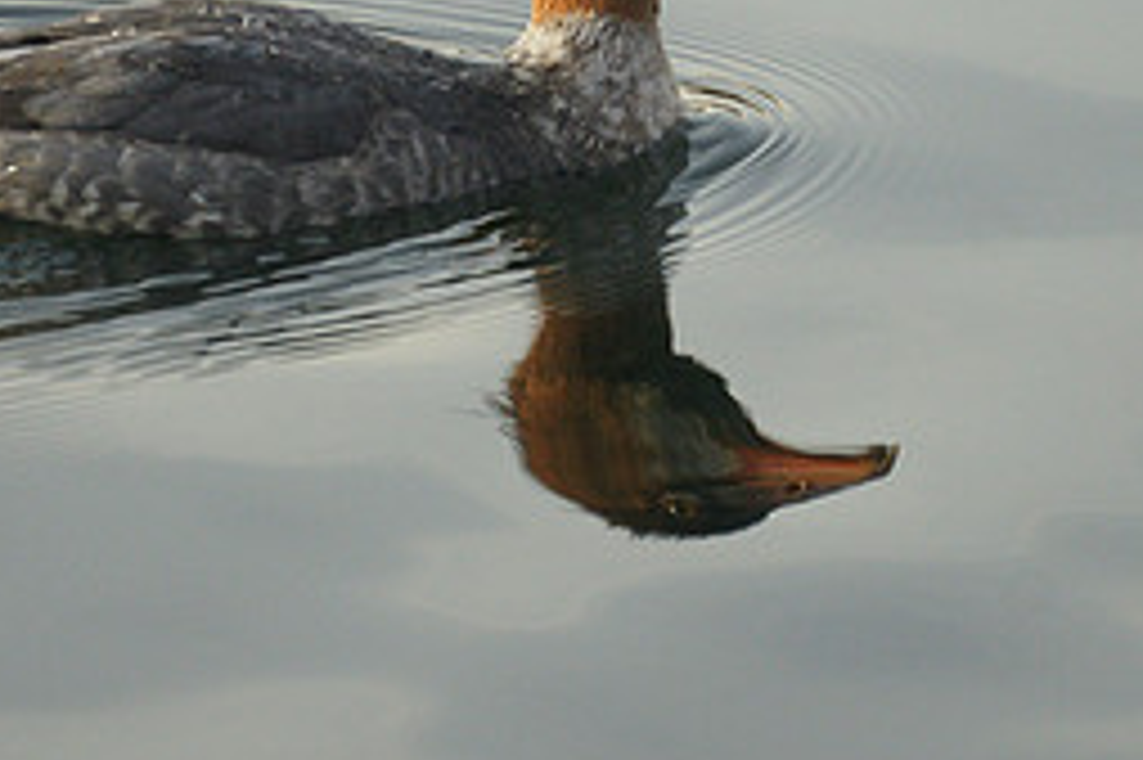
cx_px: 612
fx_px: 54351
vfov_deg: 0.8
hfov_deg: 1.2
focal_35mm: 1713
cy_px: -79
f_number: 8
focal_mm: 500
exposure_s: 1/400
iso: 800
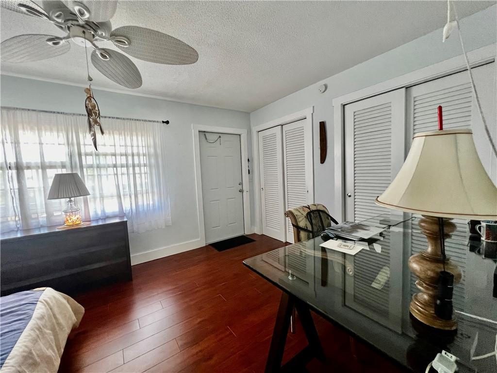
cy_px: 186
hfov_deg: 106.2
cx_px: 248
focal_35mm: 13
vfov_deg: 89.9
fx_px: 187
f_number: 1.8
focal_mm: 1.57
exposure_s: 1/60
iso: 400
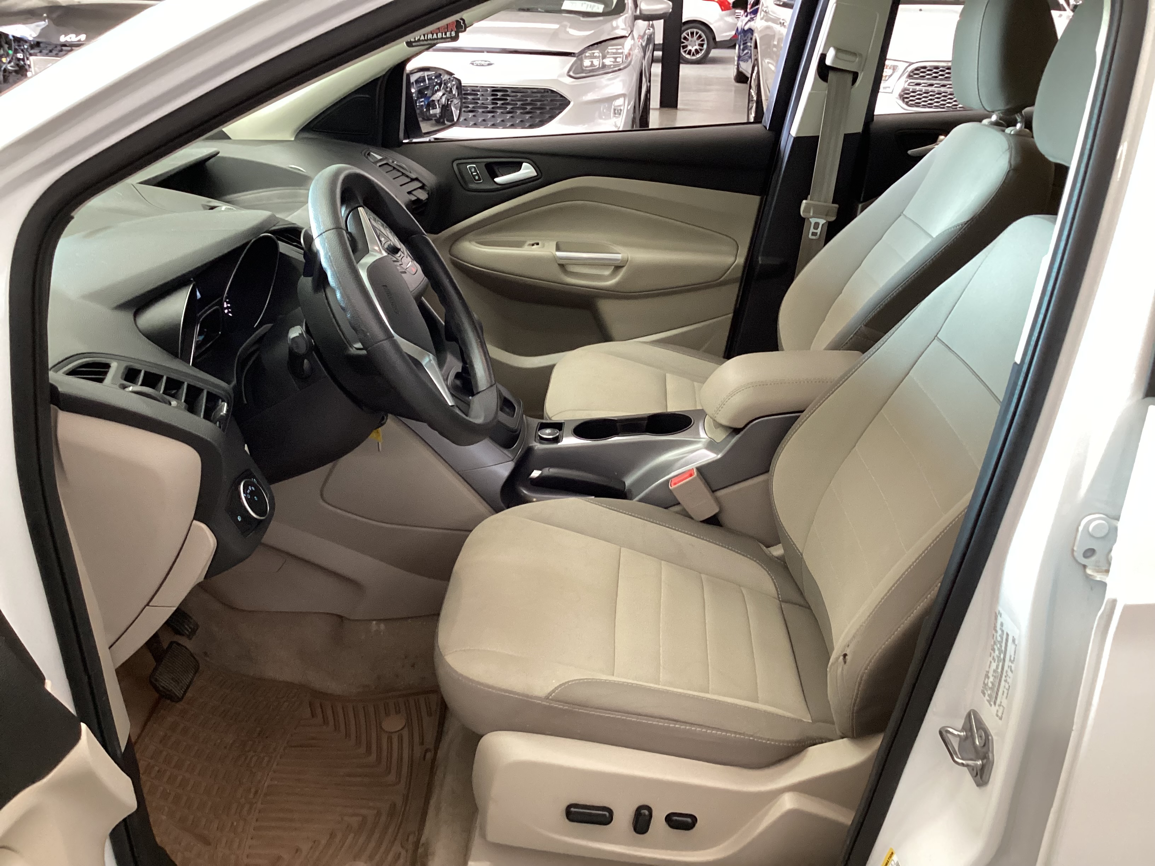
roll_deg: -2.1
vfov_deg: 45.4
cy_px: 433
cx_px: 578
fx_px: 1034
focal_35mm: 31
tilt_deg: -25.9
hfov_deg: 58.4
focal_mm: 3.3
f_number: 2.4
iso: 250
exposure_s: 1/50
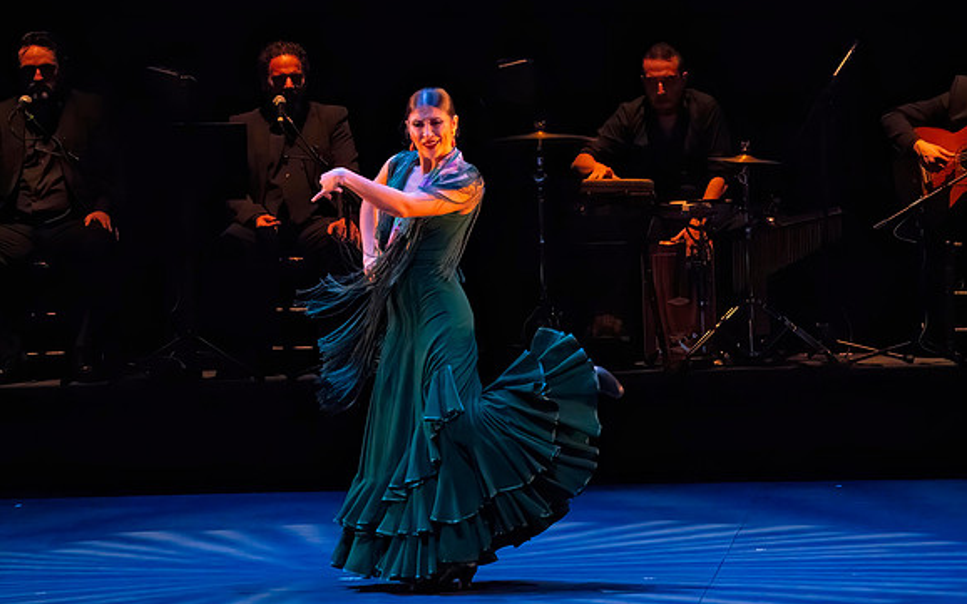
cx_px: 551
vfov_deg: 3.2
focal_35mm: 414
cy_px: 253
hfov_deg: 5.1
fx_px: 10908
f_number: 10
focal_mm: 355
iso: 25600
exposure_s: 1/400
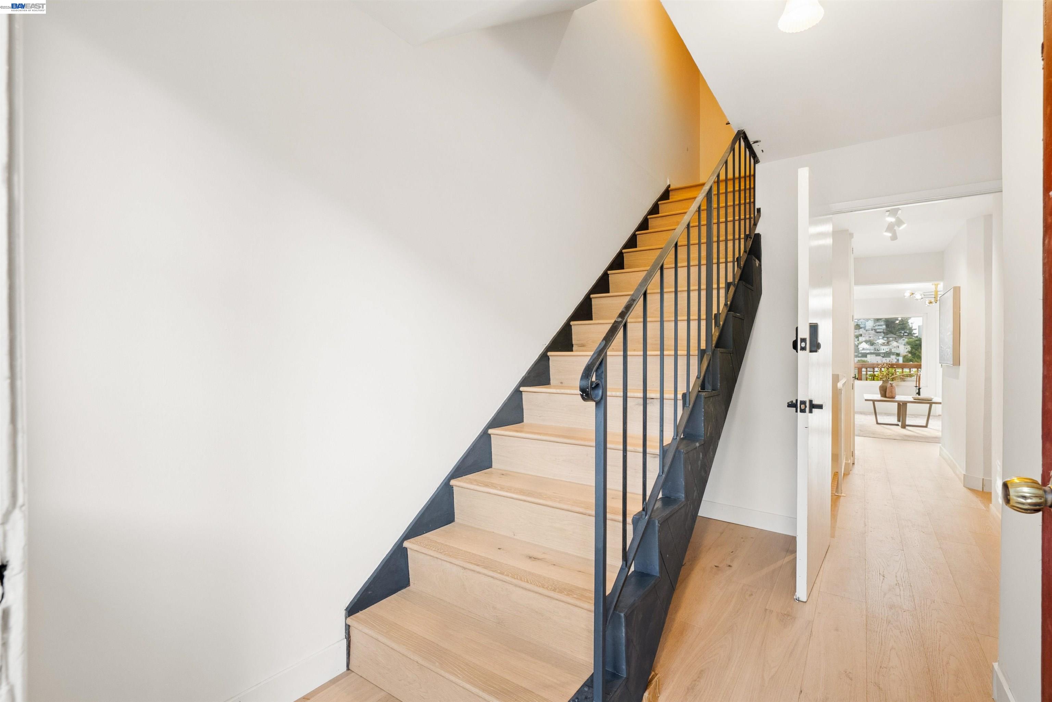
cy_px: 351
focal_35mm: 16
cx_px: 526
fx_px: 468
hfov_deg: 96.7
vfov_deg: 73.8
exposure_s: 1/13
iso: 640
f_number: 8
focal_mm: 16
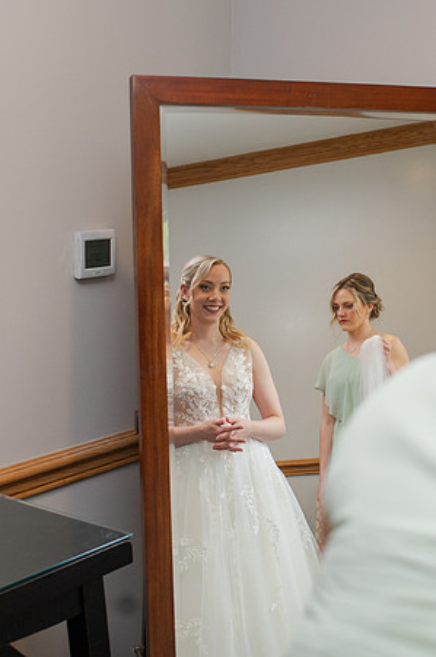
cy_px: 299
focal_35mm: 57
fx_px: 1043
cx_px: 270
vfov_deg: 34.9
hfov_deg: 23.6
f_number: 3.5
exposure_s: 1/200
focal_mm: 35
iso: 800
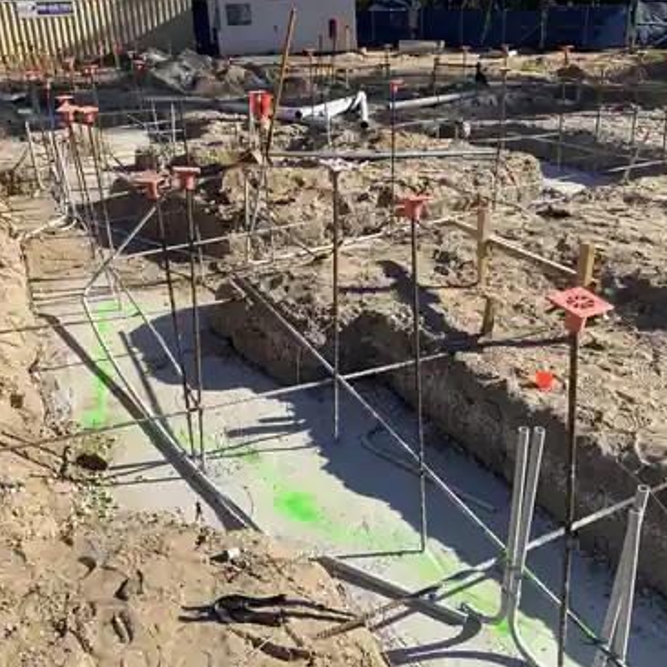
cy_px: 338
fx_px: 763
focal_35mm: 35
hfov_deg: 47.2
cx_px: 350
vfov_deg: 47.2
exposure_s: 1/1675
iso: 16
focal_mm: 3
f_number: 1.8
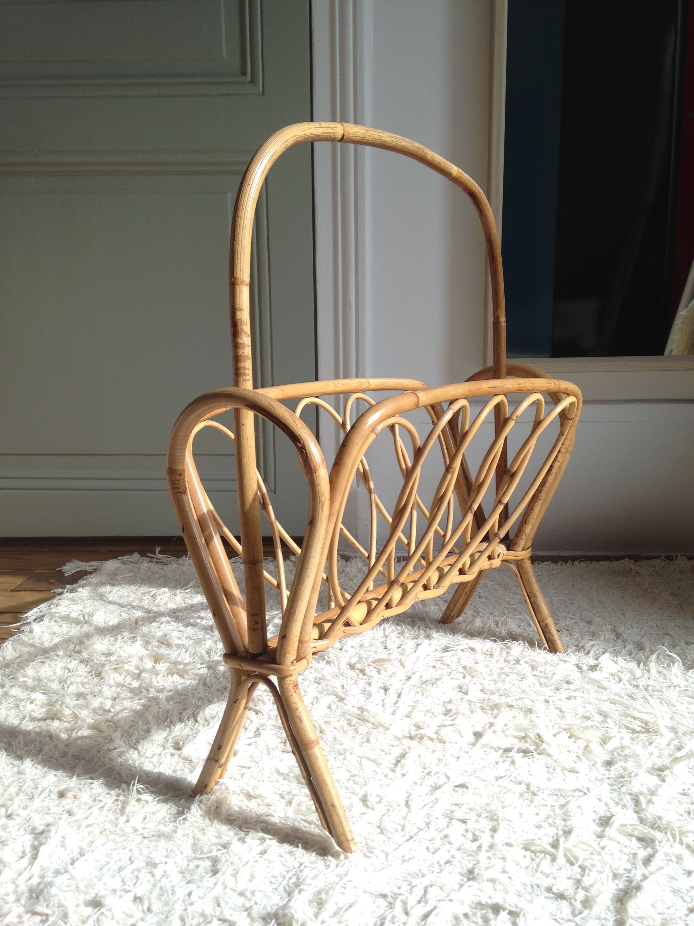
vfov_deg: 55.4
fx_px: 882
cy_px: 463
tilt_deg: -10.3
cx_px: 347
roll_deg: +0.0
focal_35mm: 33
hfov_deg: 42.9
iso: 50
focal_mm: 4.12
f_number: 2.4
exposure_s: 1/136
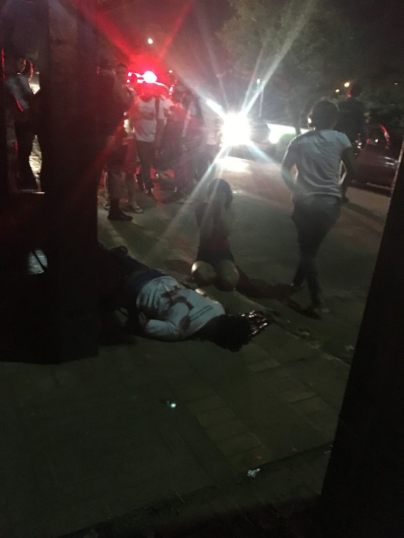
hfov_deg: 48.2
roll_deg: -5.9
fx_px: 451
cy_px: 269
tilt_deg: -20.0
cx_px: 202
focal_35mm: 29
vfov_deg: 61.7
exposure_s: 1/15
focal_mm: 4.15
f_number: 2.2
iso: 1250
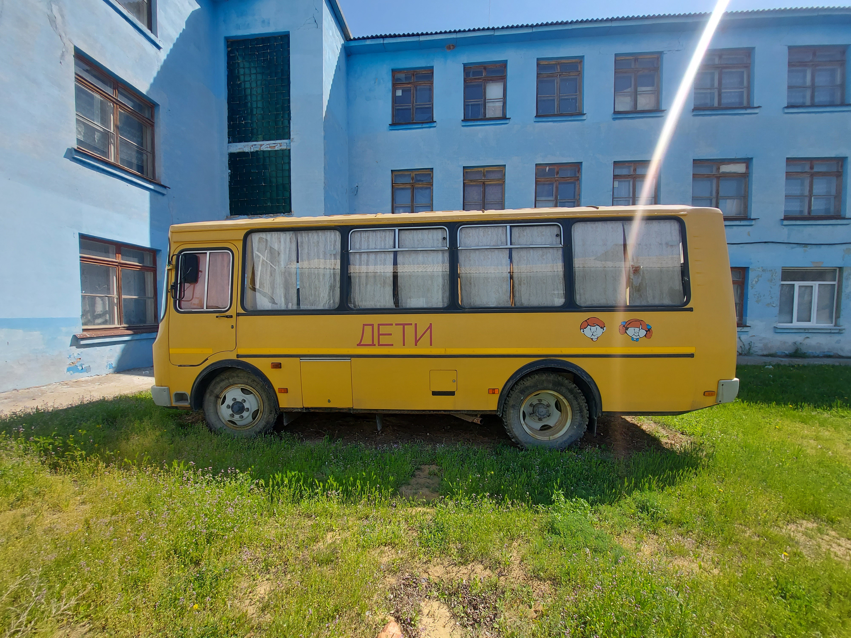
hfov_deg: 106.2
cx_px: 426
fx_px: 320
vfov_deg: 89.9
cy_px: 319
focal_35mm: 13
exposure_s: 1/967
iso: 50
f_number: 2.2
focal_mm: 1.74
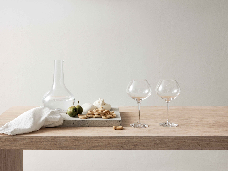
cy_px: 86
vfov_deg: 29.1
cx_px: 114
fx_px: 329
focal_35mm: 50
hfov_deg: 38.2
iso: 100
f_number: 14
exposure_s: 1/3
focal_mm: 63
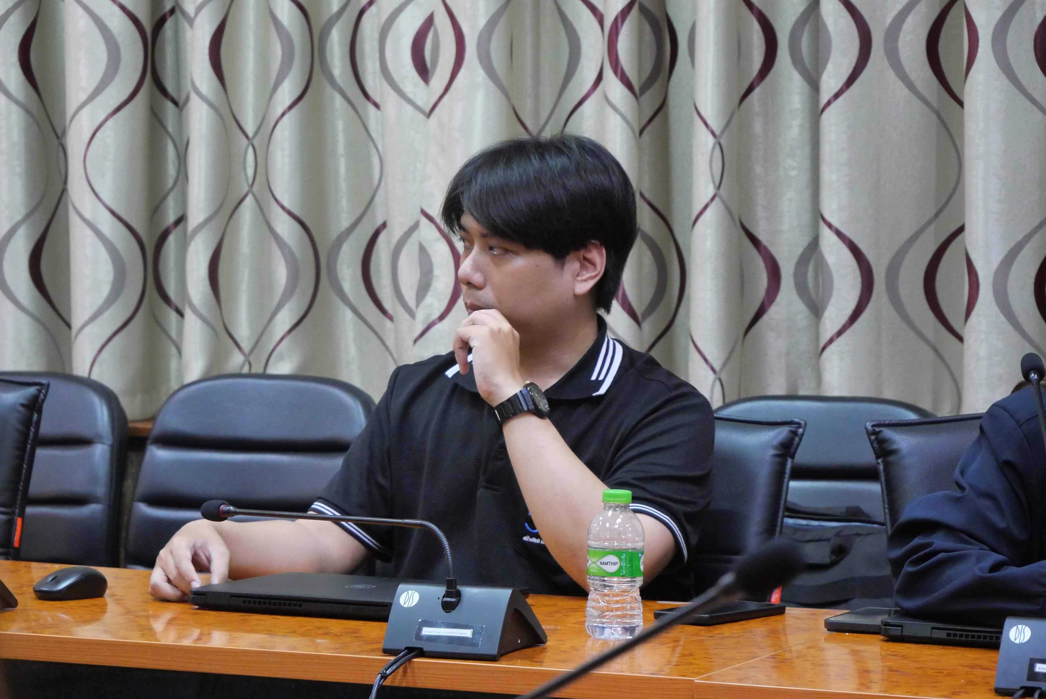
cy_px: 350
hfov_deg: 16.5
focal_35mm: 124
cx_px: 523
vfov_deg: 11.1
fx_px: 3605
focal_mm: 60
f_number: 5.6
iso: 3200
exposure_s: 1/25
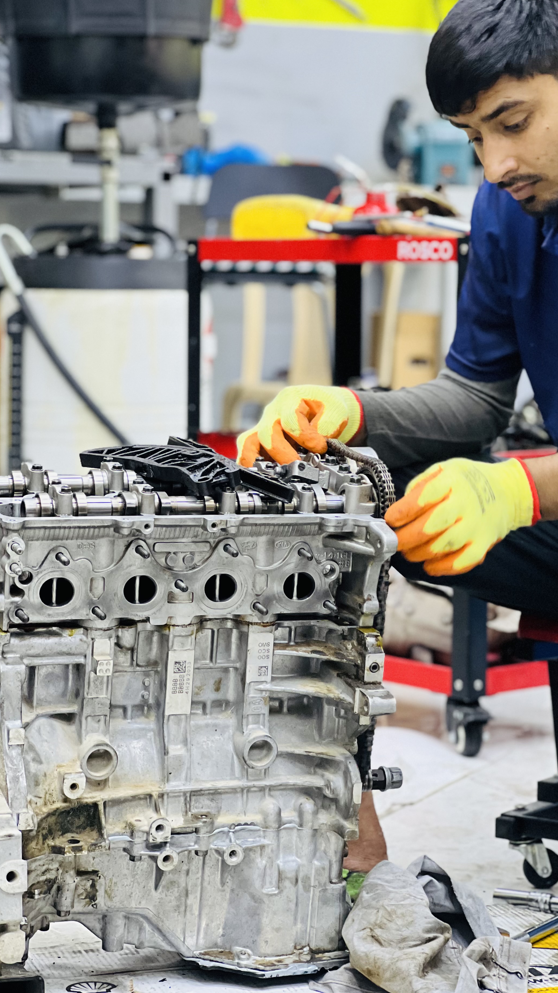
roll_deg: -1.2
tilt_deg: -3.5
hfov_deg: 13.1
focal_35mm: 92
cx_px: 397
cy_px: 461
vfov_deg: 23.2
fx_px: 2420
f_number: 2.8
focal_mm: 9
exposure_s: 1/33
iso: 320
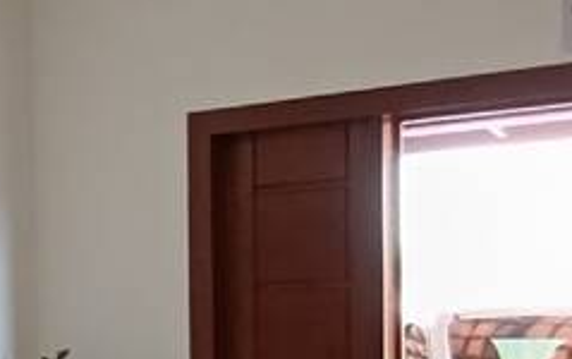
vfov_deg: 12.6
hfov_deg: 17.4
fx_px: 1592
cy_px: 393
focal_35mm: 102
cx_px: -383
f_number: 2.2
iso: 320
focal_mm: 1.65
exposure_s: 1/60
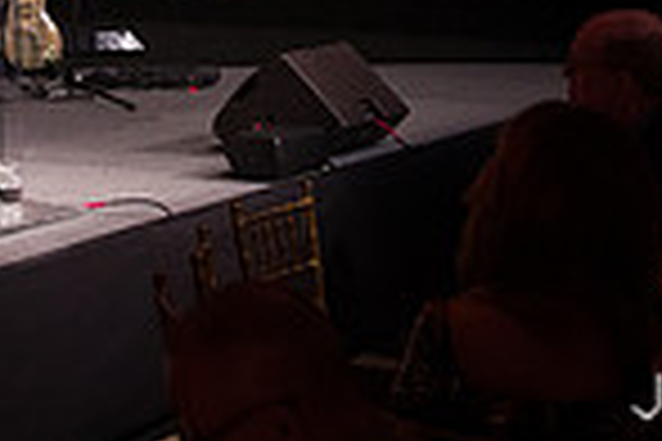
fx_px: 2317
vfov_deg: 10.3
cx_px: -243
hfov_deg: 15.3
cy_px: -351
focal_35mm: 126
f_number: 4
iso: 3200
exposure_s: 1/400
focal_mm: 32
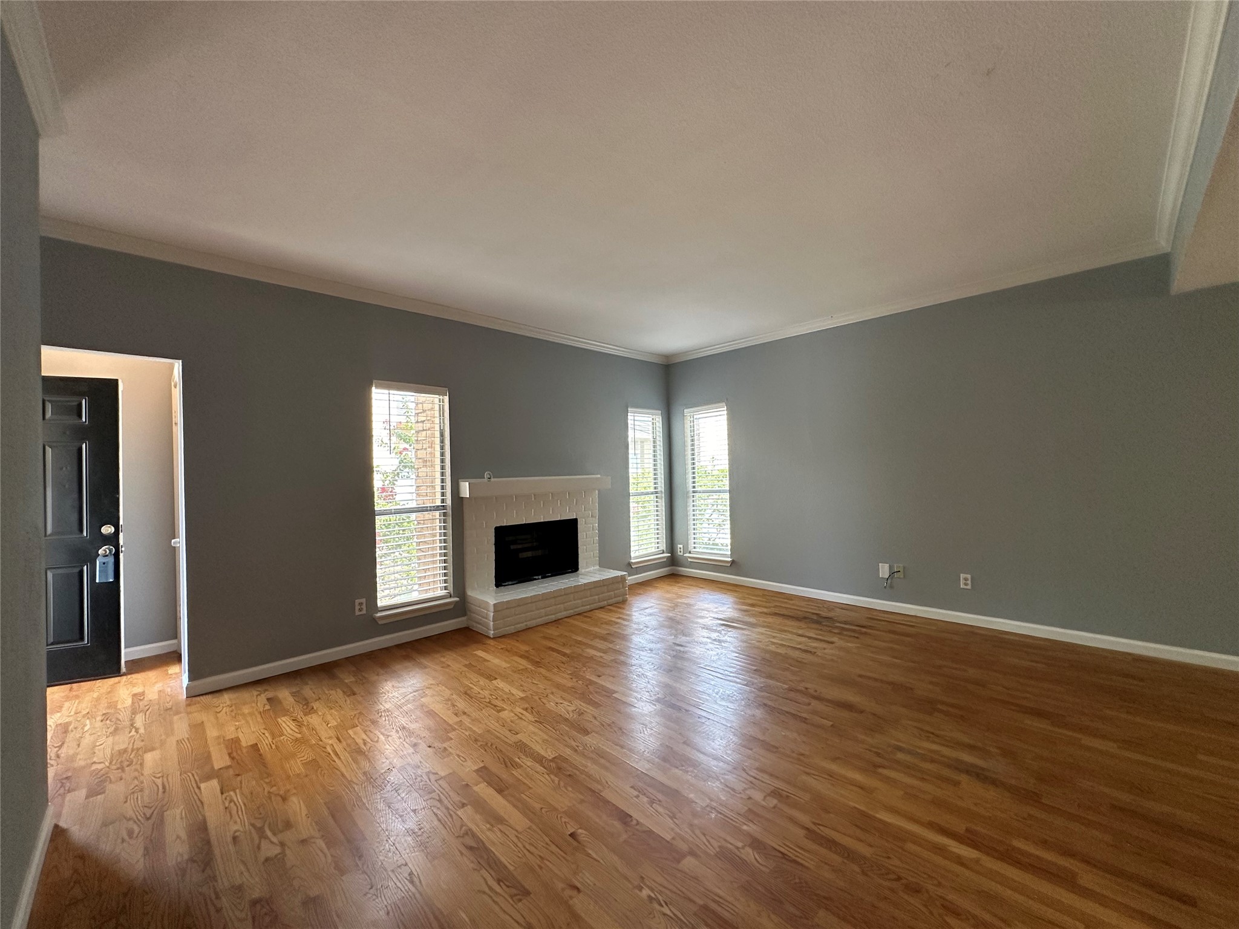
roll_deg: +1.2
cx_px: 620
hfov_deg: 102.1
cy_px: 464
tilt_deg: +1.1
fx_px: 501
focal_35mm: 14
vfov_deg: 85.7
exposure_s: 1/120
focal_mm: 2.22
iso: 200
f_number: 2.2
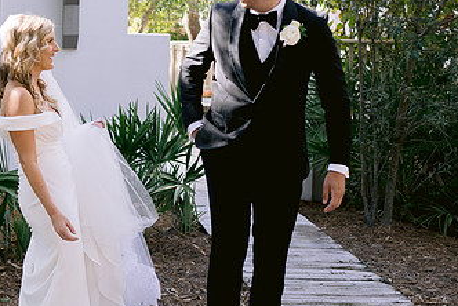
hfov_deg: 21.5
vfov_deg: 15.2
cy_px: 90
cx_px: -34
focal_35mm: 90
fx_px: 1146
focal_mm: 35
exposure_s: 1/200
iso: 200
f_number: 2.8
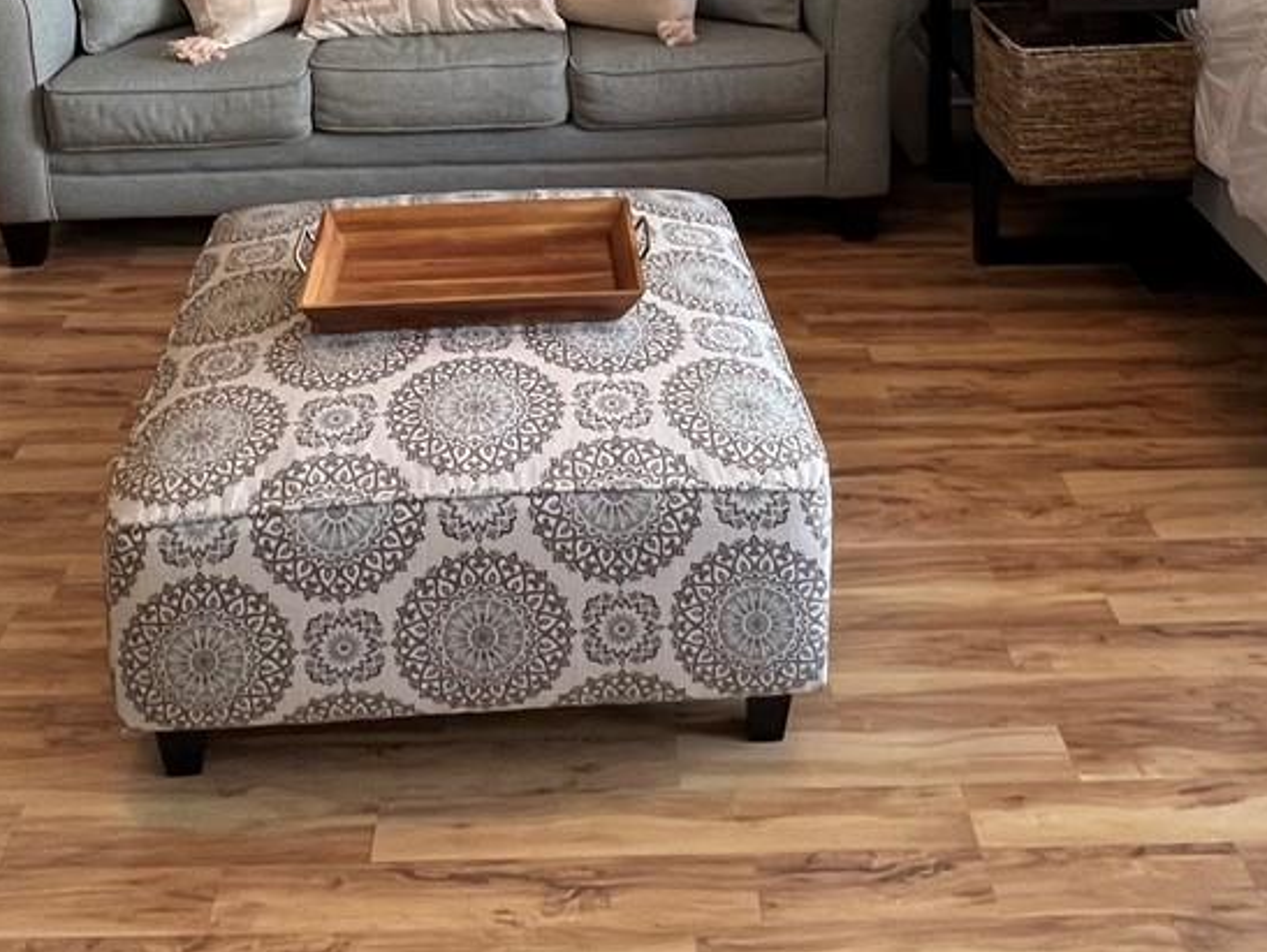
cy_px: -204
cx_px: 581
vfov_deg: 31.4
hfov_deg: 48.9
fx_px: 1392
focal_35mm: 38
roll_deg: +1.0
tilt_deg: -8.2
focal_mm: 1.57
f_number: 1.8
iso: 200
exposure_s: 1/120
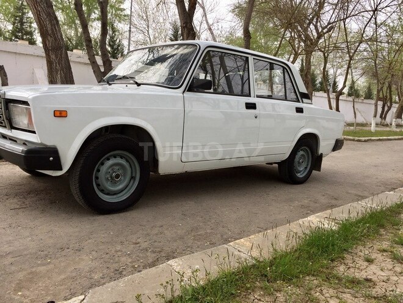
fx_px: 338
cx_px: 202
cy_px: 152
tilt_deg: -6.8
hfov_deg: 61.7
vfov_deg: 48.2
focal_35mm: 29
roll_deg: -4.8
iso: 32
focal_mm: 4.15
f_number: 2.2
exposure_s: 1/638
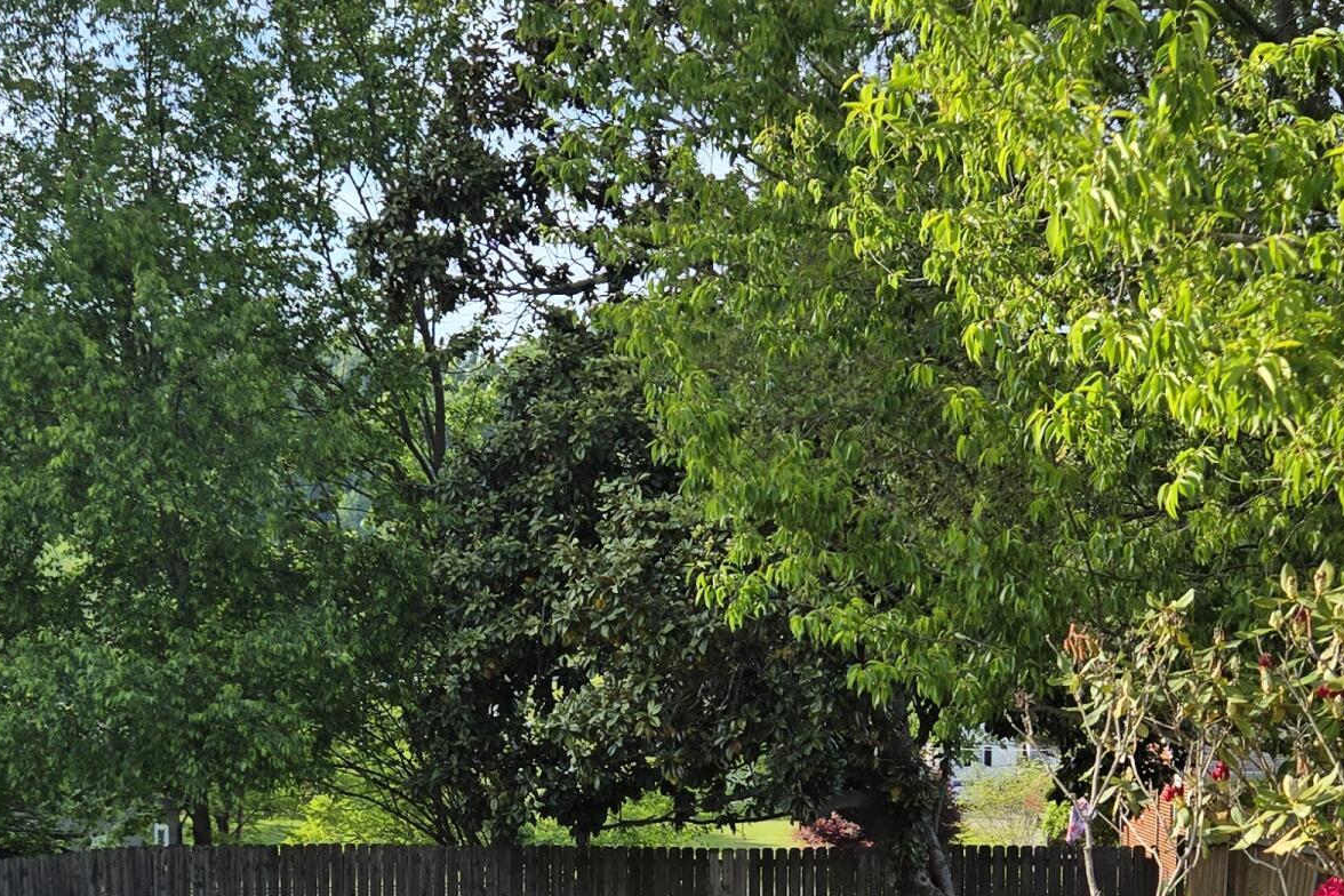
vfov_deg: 21.4
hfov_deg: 32.8
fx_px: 2277
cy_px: 929
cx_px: 531
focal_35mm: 61
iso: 25
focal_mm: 5.4
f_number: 1.8
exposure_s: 1/1538
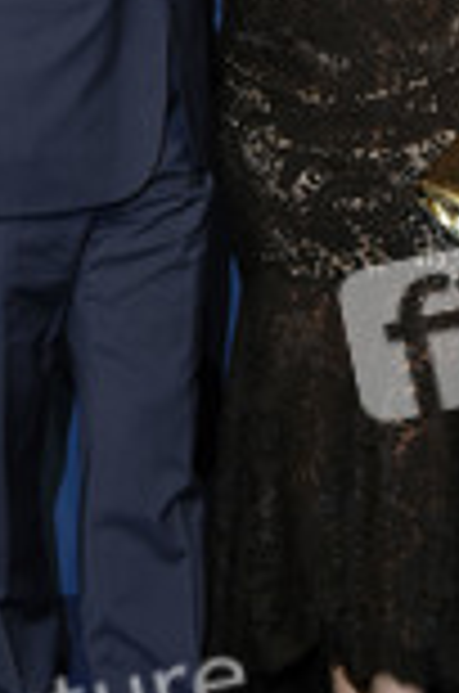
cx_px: 162
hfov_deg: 10.0
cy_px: 90
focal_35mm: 136
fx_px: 2618
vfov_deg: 14.9
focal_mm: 35
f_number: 4
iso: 400
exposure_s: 1/320
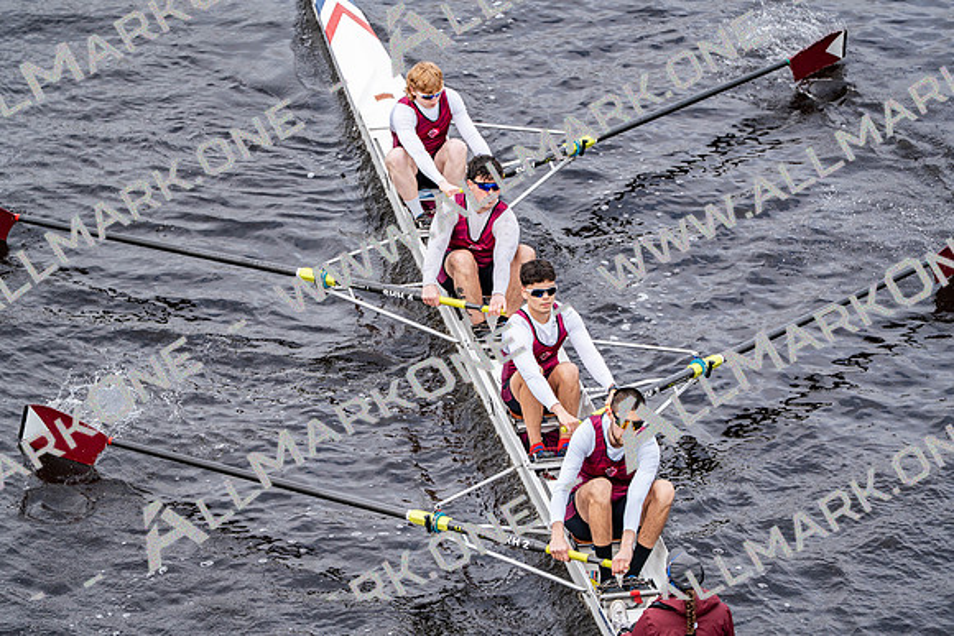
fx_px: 5301
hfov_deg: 10.3
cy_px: 318
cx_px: 477
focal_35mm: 200
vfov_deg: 6.9
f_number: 2.8
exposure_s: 1/2000
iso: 320
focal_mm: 200
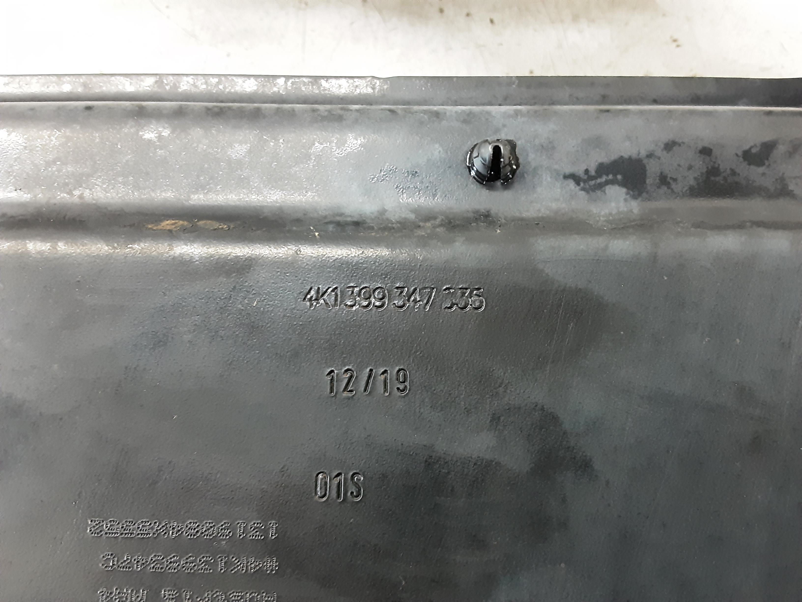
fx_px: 626
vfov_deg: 51.4
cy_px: 301
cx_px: 401
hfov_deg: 65.3
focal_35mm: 27
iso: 320
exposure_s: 1/25
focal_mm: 2.91
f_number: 1.9
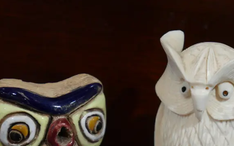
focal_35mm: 159
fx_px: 1014
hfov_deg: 13.1
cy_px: 148
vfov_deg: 8.2
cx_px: 193
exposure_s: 1/100
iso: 1250
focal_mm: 42
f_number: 5.6
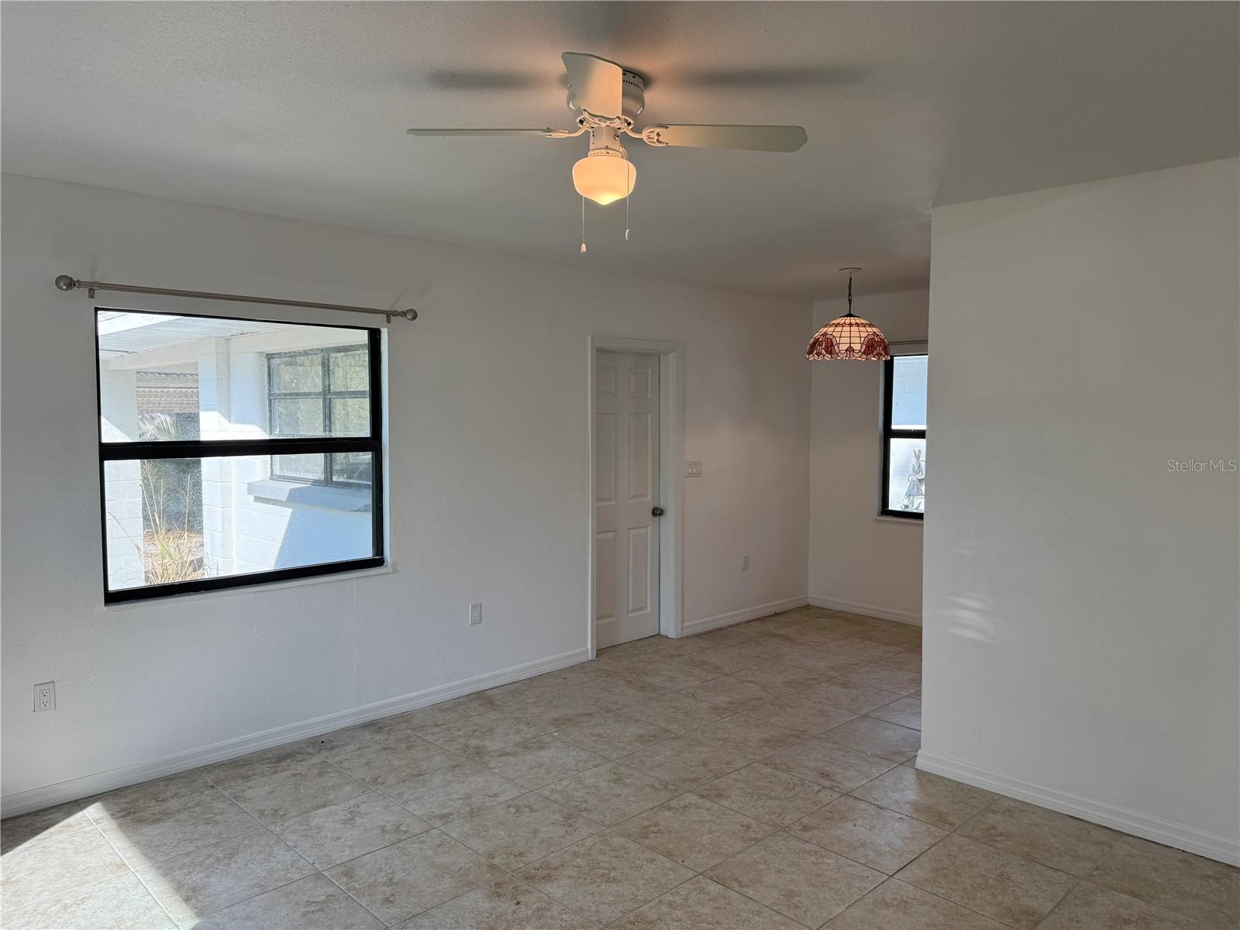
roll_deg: -0.2
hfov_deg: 71.6
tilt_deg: -2.1
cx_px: 620
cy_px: 465
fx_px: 860
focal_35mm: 24
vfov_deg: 56.8
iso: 80
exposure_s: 1/234
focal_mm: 6.76
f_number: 1.78
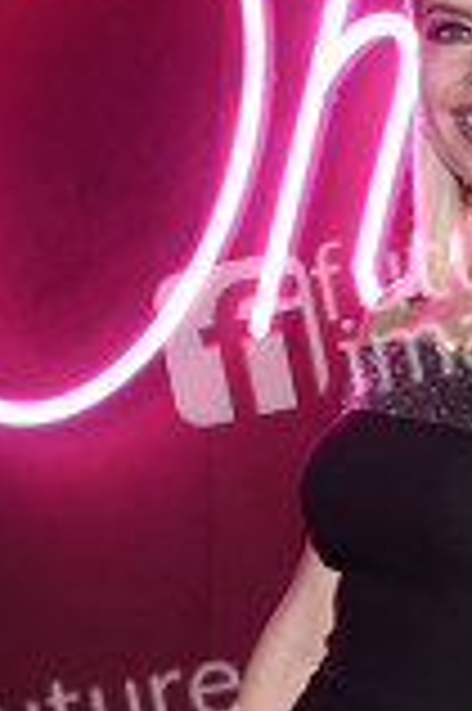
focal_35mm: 86
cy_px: 544
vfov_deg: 23.4
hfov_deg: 15.4
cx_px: 517
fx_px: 1695
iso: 2500
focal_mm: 34
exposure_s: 1/60
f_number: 6.3
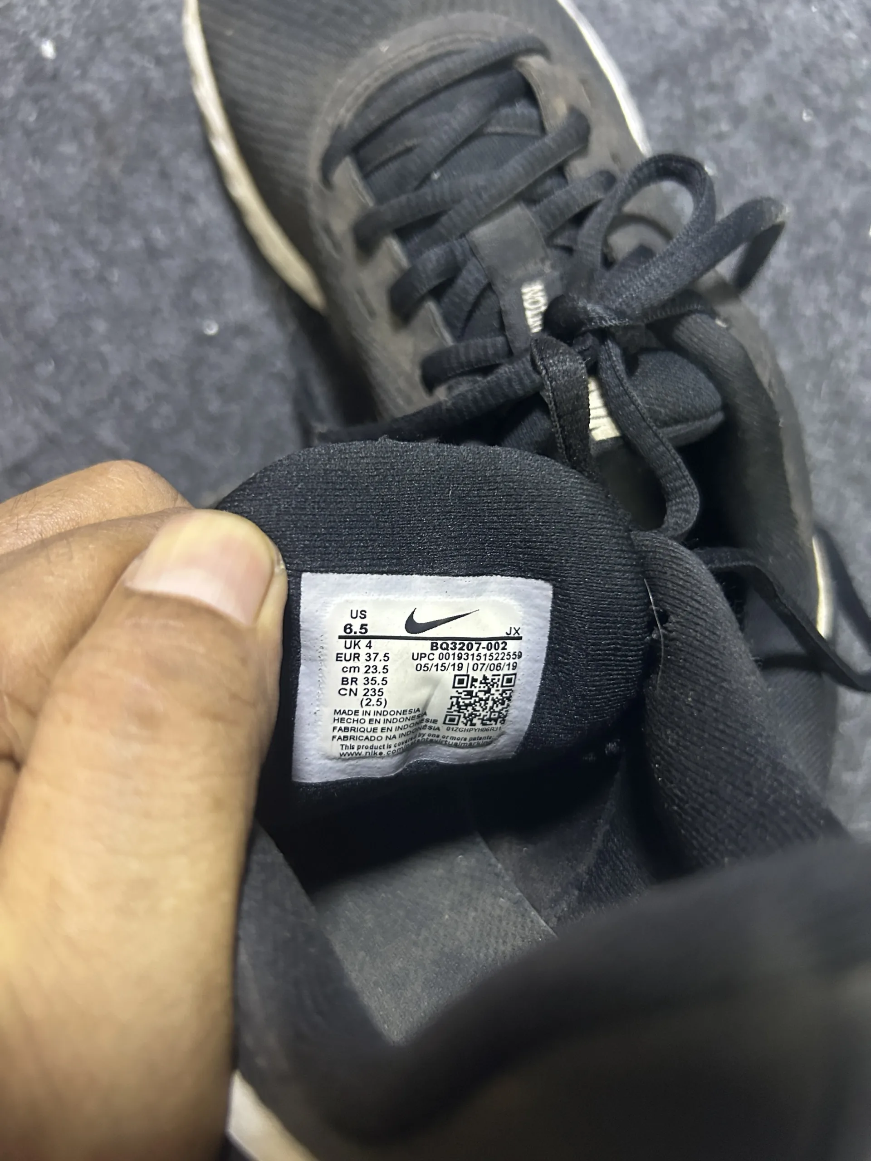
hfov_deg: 53.1
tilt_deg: -73.6
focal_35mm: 26
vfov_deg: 67.3
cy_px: 580
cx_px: 436
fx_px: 872
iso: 500
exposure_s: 1/33
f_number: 1.5
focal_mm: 5.7
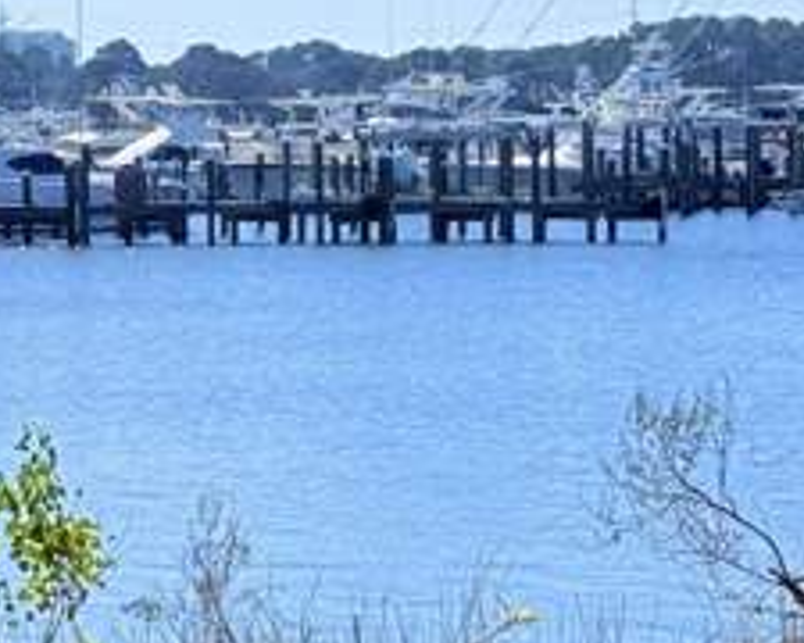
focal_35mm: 100
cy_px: 236
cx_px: 754
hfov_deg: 18.8
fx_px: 2380
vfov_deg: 15.4
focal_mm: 6.76
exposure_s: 1/11364
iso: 64
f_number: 1.78
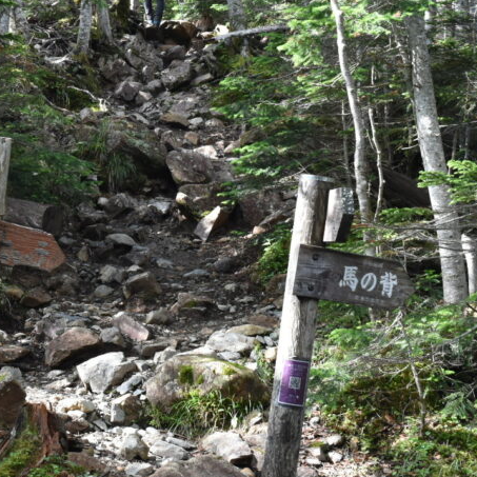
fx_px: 1528
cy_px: 162
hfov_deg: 17.5
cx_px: 55
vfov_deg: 17.7
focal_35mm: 98
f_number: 8
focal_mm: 34
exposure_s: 1/125
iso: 800
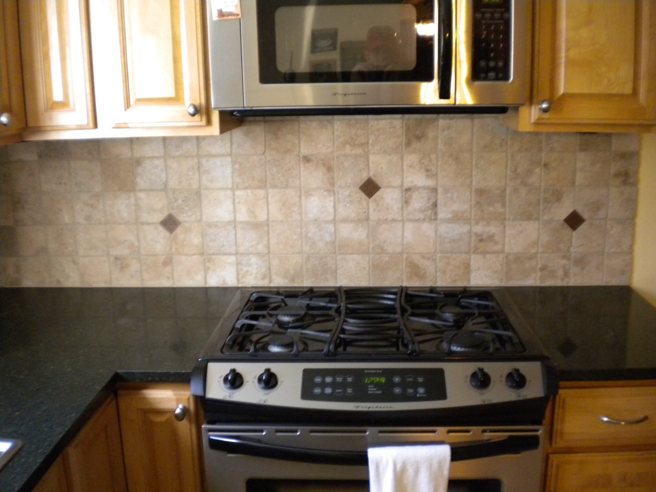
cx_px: 328
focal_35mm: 35
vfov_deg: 40.7
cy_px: 246
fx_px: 663
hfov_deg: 52.6
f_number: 3.1
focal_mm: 6.3
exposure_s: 1/33
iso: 400
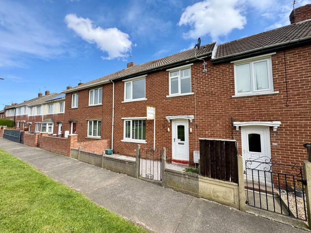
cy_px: 116
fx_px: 126
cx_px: 156
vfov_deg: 85.7
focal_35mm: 14
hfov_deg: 102.1
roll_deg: +1.5
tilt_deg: +4.2
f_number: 2.2
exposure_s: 1/899
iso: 40
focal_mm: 2.22
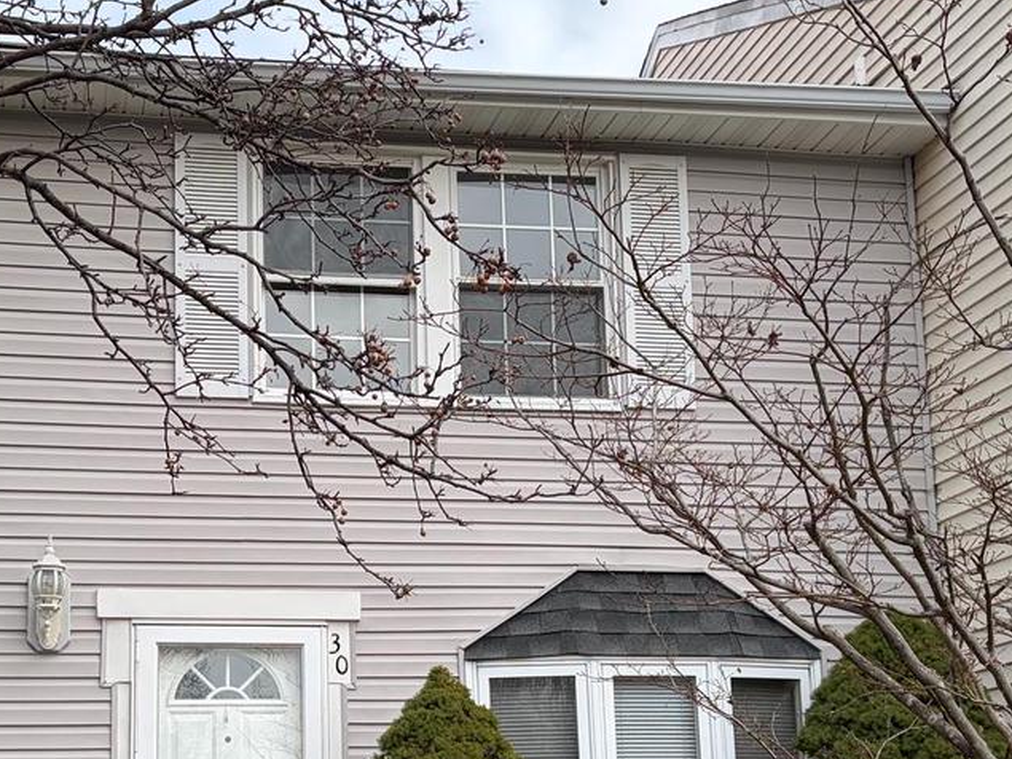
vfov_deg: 24.5
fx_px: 1725
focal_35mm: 59
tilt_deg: +13.1
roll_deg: +0.8
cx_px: 362
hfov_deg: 32.5
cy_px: 566
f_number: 1.6
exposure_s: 1/1117
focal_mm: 5.96
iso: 50
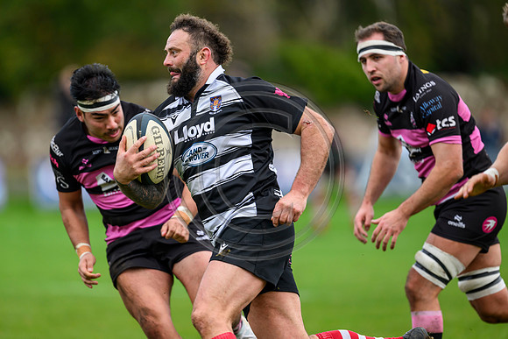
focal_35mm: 400
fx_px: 5646
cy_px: 170
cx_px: 254
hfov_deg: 5.2
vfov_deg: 3.4
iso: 500
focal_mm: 400
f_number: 2.8
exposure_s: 1/1600
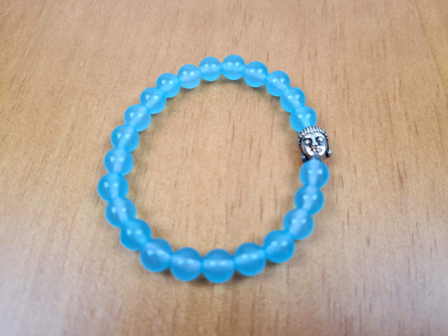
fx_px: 336
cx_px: 224
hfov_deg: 67.3
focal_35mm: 26
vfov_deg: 53.1
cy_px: 168
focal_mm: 5.4
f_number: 1.8
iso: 64
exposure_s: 1/120
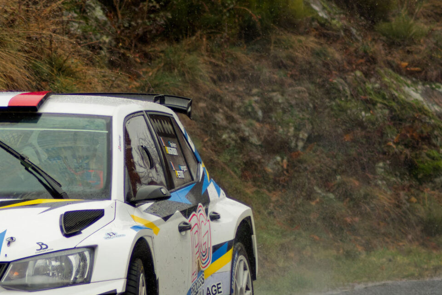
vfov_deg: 3.5
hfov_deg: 5.3
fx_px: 4776
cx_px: -5
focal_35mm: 389
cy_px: 222
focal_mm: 98
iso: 1800
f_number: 4
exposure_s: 1/2500
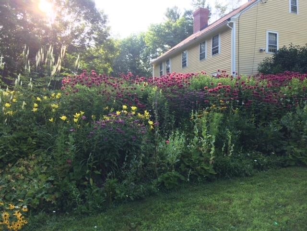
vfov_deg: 48.2
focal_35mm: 29
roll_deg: -0.4
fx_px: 257
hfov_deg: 61.7
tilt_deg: -0.7
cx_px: 154
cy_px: 116
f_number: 2.2
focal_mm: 4.15
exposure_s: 1/236
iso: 32
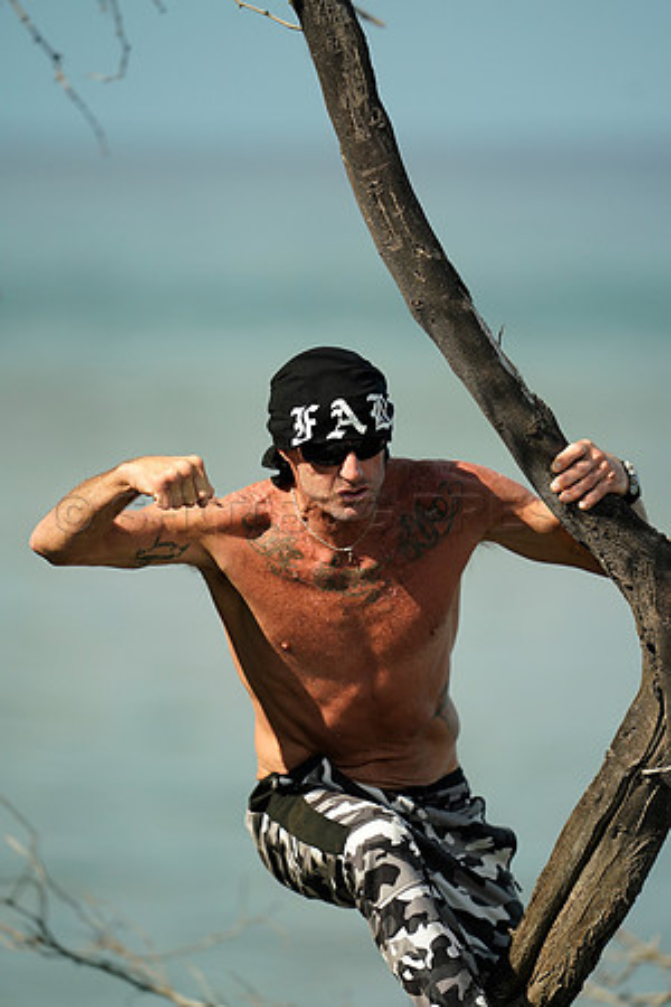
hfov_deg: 3.4
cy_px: 504
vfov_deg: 5.2
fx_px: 11182
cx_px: 336
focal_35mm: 400
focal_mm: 400
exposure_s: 1/1250
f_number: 2.8
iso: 250
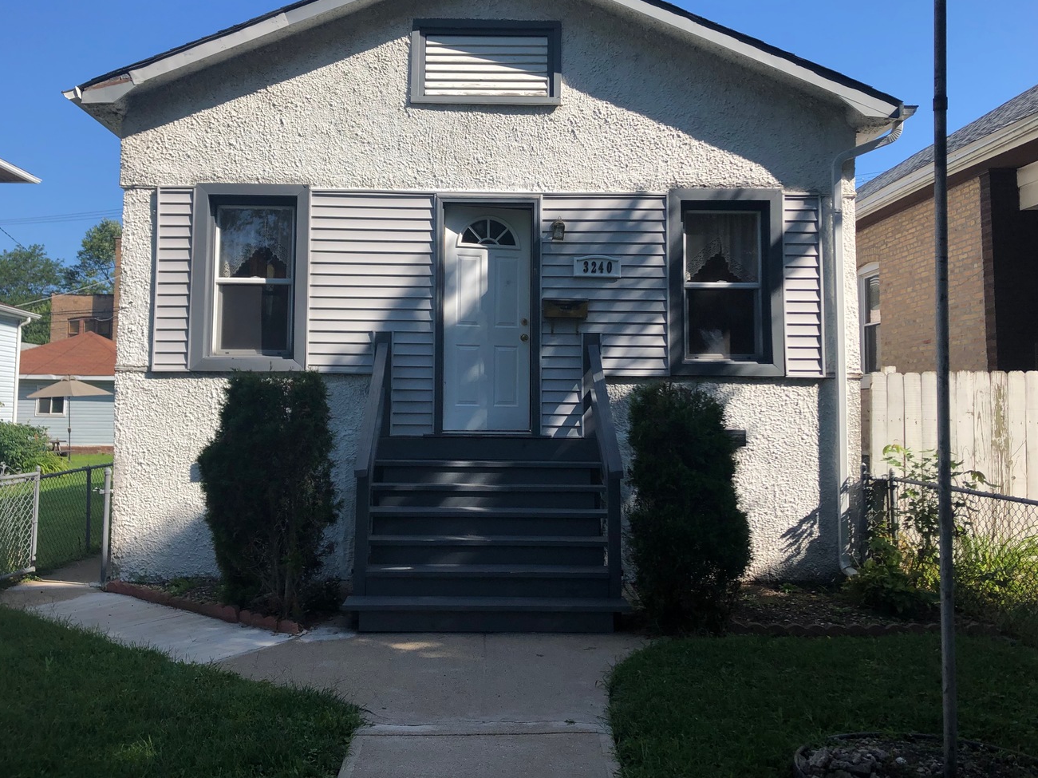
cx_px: 480
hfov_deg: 58.3
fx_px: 929
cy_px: 348
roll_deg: -1.1
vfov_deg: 45.4
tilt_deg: +4.9
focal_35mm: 31
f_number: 1.8
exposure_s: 1/1567
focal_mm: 3.99
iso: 20
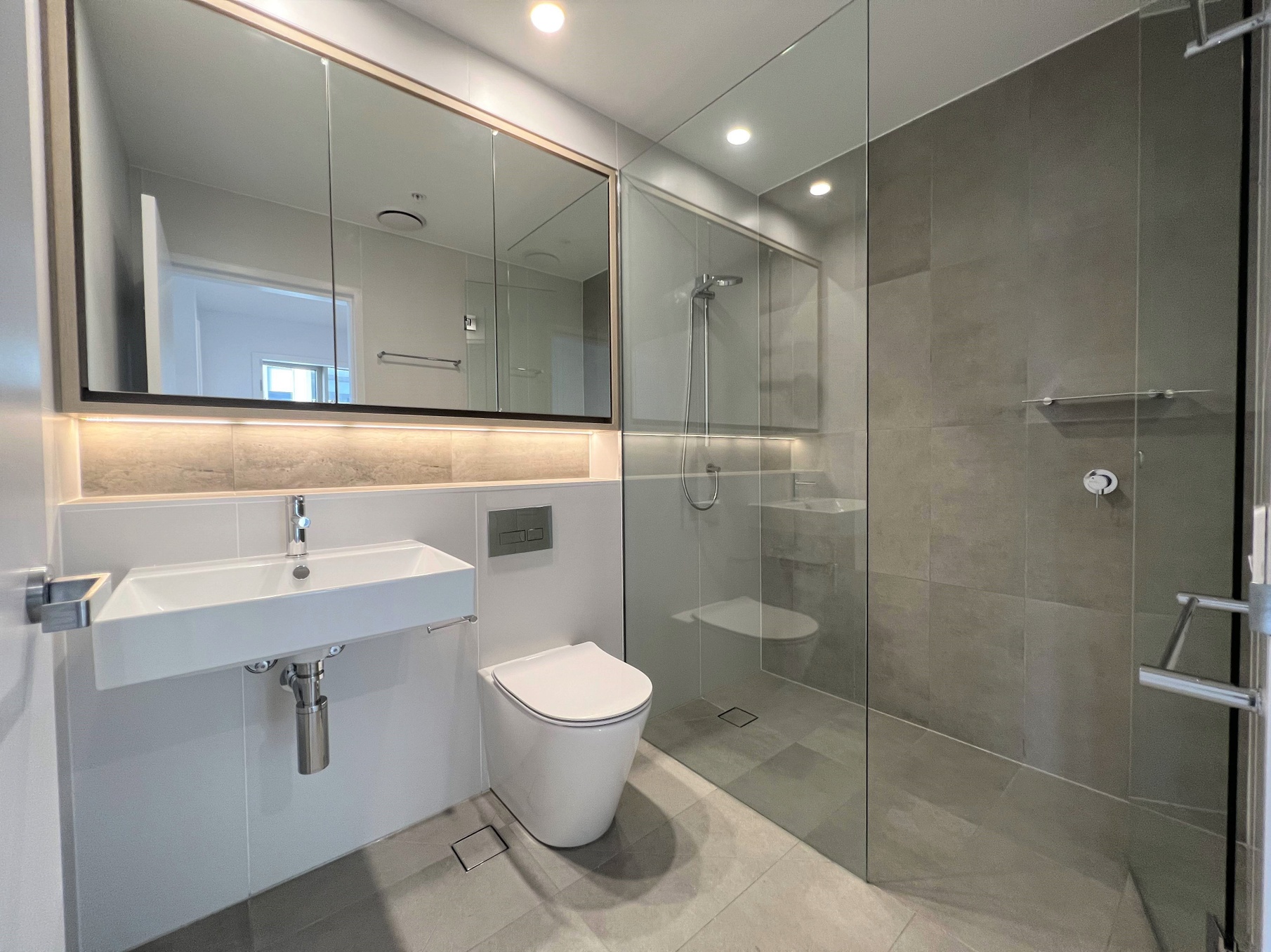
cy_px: 476
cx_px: 636
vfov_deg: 89.9
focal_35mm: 13
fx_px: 477
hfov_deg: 106.2
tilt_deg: -2.4
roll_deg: +0.6
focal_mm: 1.57
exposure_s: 1/100
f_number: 1.8
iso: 160
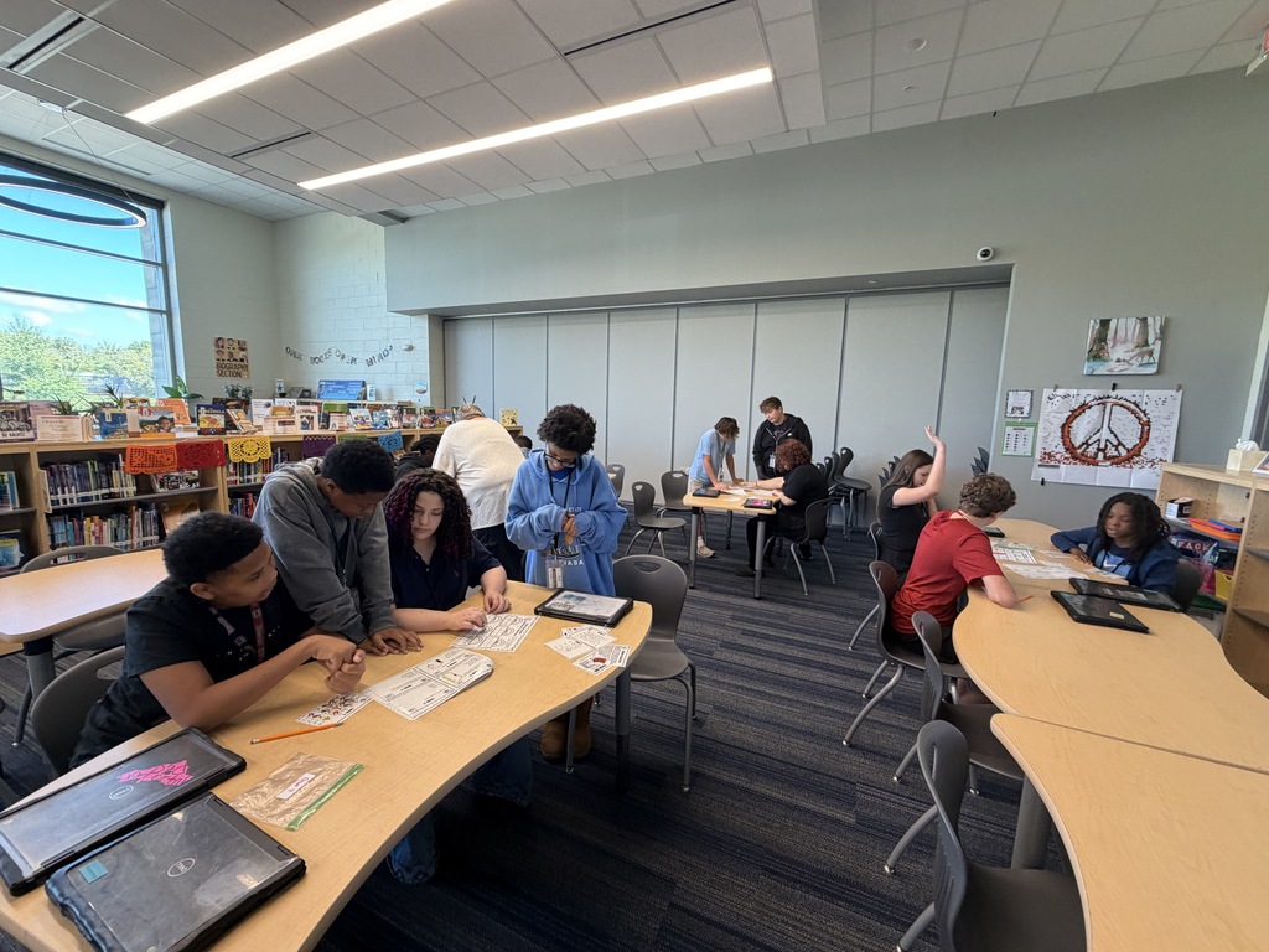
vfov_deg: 85.7
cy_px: 476
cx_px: 634
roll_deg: -1.4
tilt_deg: -5.9
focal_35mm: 14
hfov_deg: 102.1
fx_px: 513
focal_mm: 2.22
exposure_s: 1/75
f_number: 2.2
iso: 200
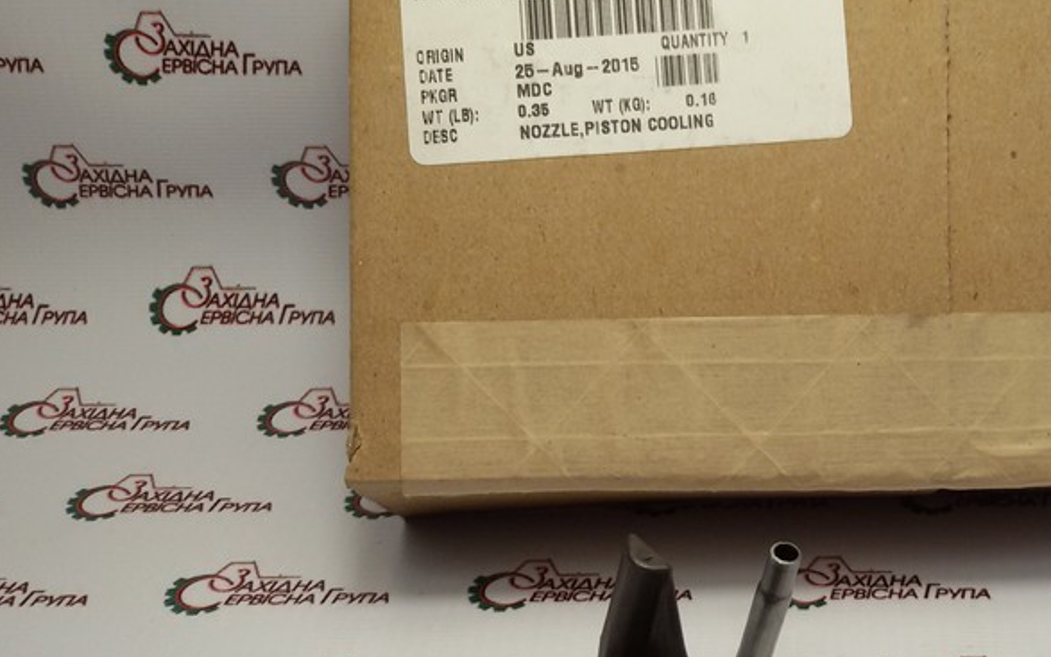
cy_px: 392
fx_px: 1604
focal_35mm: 56
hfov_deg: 35.2
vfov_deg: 23.1
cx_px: 825
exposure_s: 1/101
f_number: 2.4
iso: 40
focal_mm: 2.93
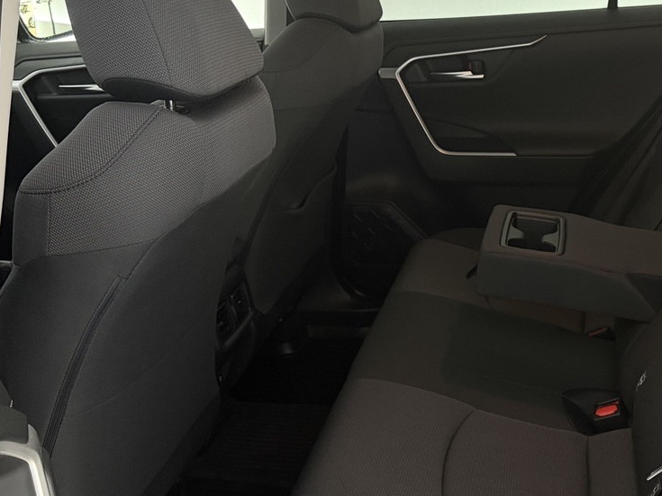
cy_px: 302
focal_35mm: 47
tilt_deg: -23.5
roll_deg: +0.6
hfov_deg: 39.4
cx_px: 494
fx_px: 899
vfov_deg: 30.8
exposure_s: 1/33
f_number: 1.78
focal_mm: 6.76
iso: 640
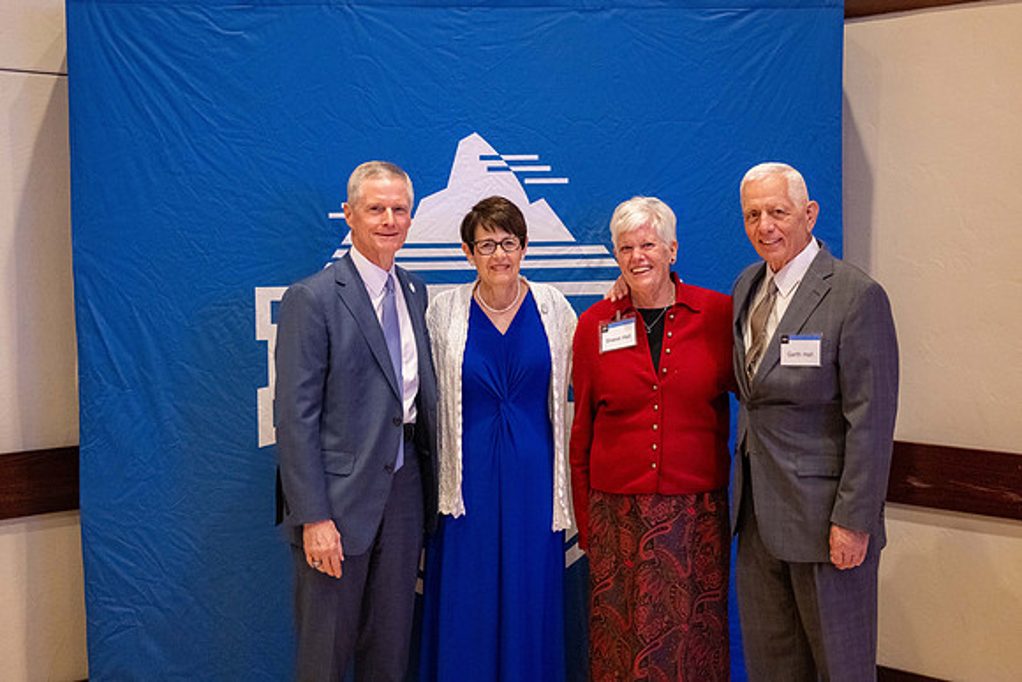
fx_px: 1453
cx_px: 511
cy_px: 333
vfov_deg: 26.4
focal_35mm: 51
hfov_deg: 38.7
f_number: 2.2
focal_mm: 50
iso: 8000
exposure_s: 1/200
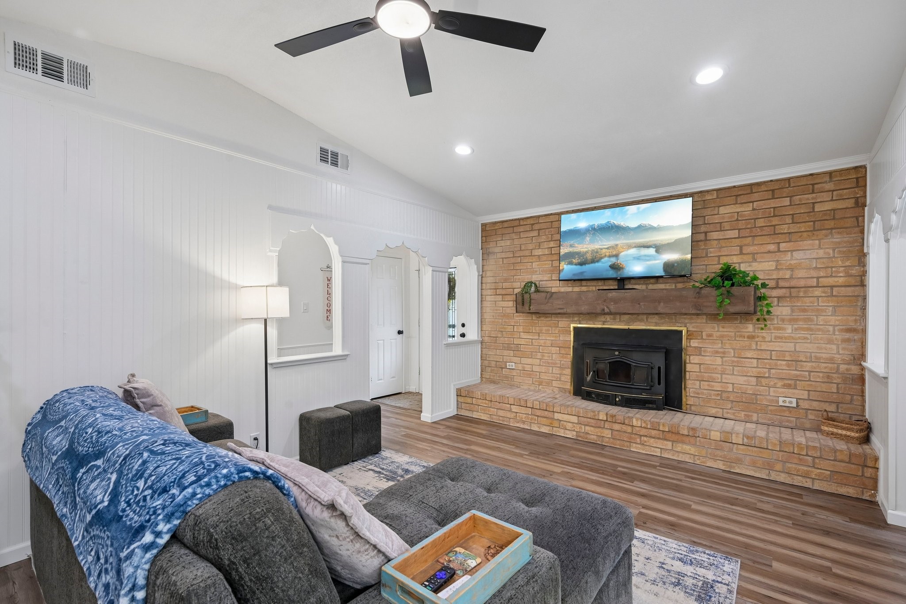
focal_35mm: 16
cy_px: 302
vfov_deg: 73.7
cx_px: 453
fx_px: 403
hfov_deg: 96.7
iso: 400
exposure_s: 1/15
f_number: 8
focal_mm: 16
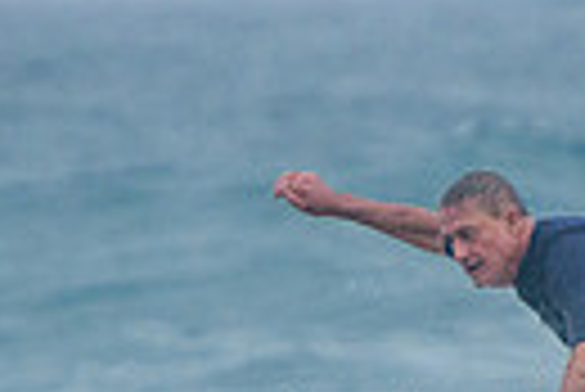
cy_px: 638
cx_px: 468
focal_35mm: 2682
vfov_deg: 0.5
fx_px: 43631
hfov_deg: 0.8
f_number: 5.6
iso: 560
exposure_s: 1/2000
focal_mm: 400
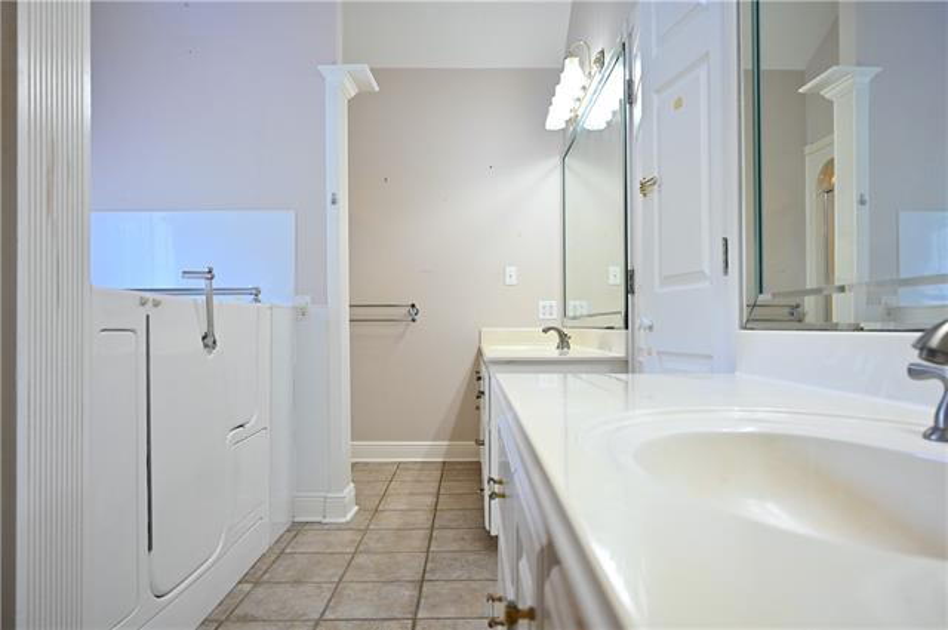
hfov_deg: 73.8
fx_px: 631
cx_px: 474
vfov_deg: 53.0
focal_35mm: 24
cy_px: 315
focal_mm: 24
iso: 2500
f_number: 6.3
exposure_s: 1/320
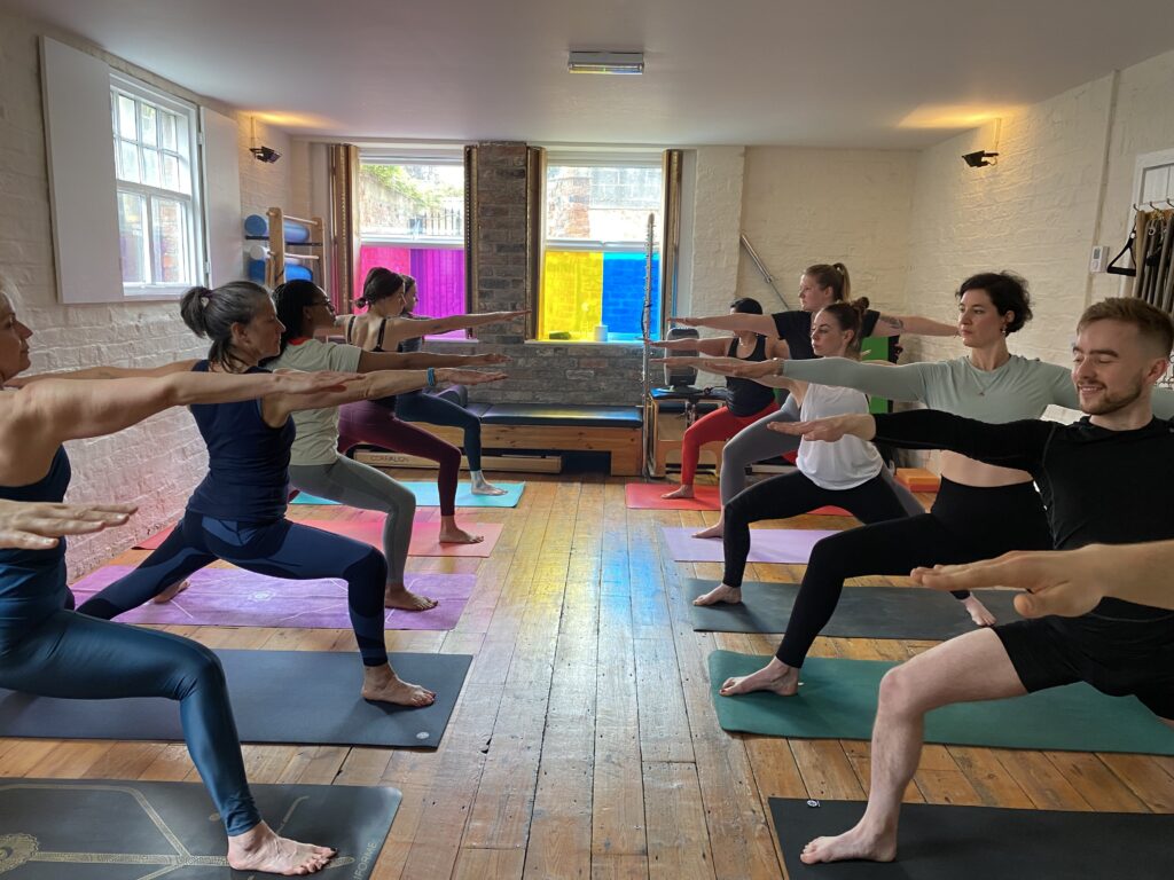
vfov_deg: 53.1
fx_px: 882
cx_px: 587
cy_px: 440
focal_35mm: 26
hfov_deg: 67.3
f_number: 1.8
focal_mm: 4.25
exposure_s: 1/50
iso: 64
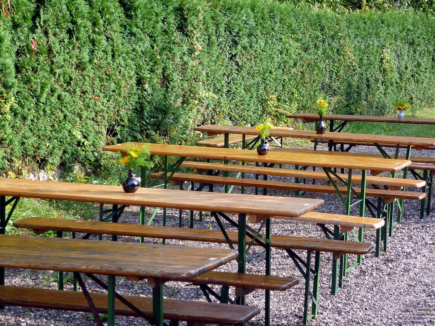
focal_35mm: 86
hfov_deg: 22.8
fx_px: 1081
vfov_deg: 17.2
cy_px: 163
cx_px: 218
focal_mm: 14.2
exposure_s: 1/125
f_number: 4.4
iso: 80
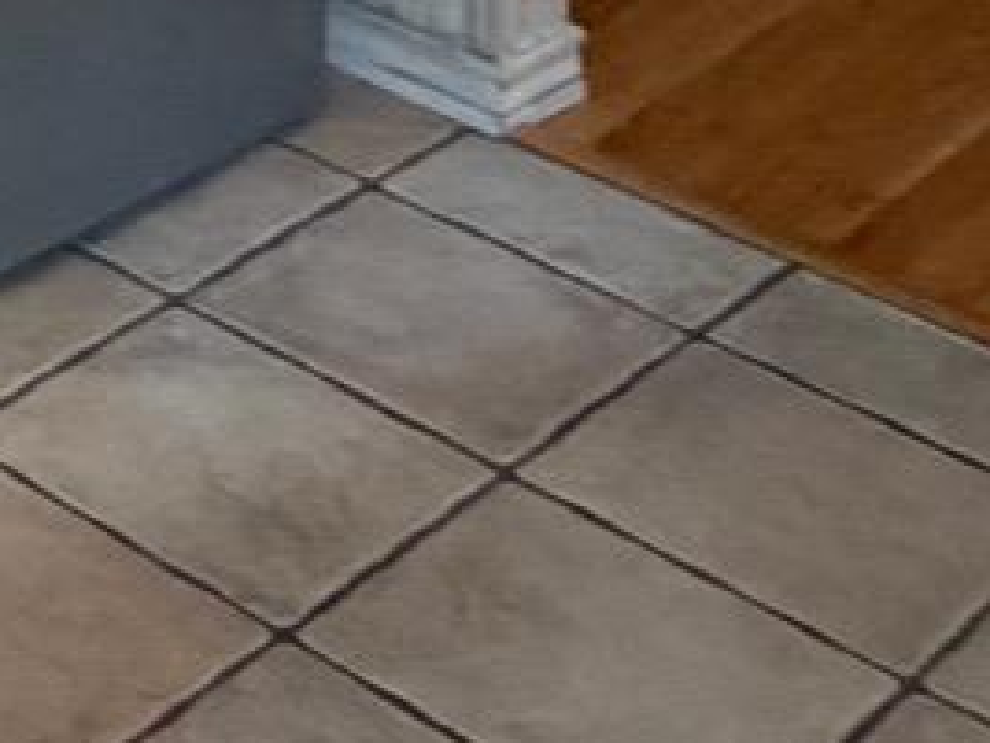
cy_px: -1597
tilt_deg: +3.6
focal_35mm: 107
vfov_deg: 9.8
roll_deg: +0.2
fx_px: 3060
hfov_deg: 16.0
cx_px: -720
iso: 250
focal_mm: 2.22
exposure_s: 1/60
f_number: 2.2
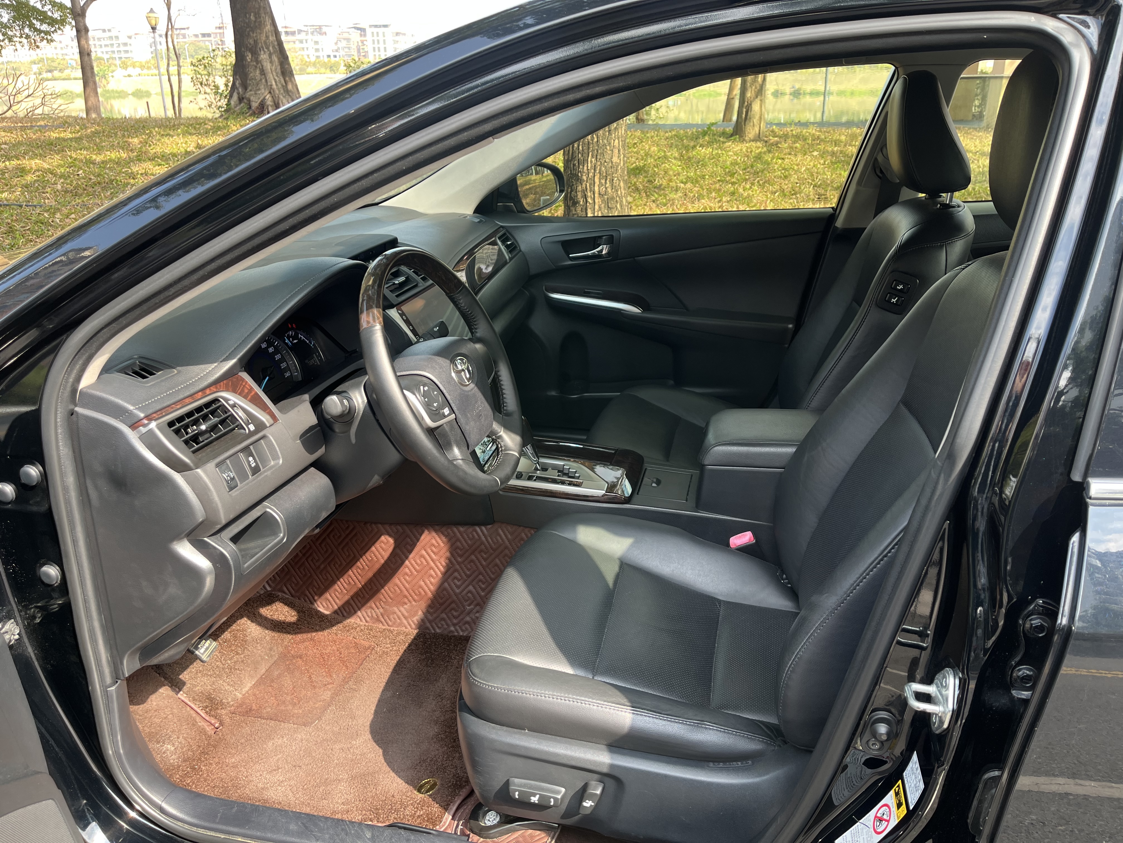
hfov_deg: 67.3
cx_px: 562
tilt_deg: -22.5
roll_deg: +1.2
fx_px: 843
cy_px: 422
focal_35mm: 26
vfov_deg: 53.1
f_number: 1.6
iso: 32
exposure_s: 1/142
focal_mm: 5.1
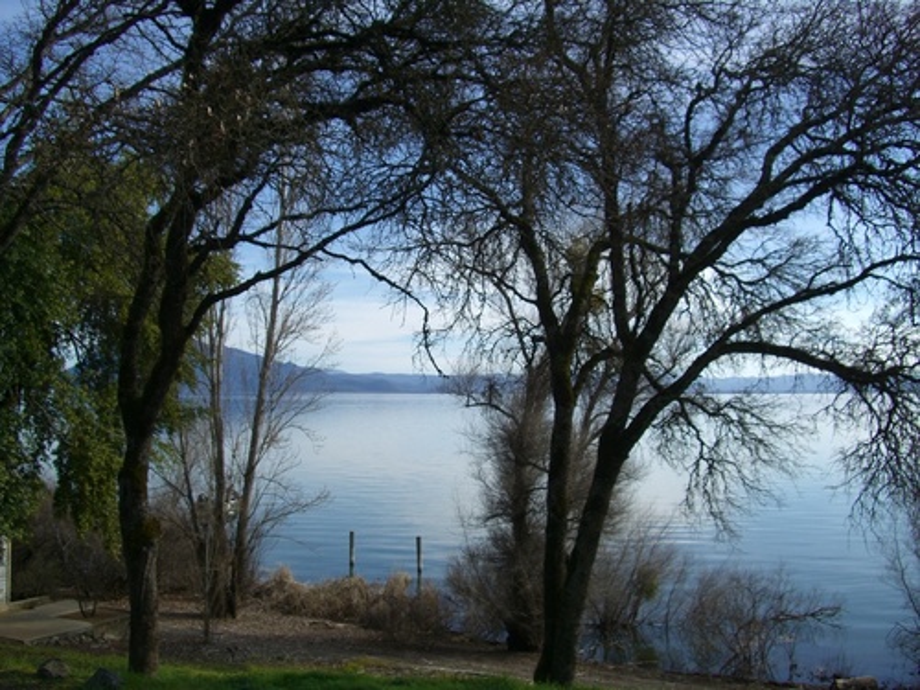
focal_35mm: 38
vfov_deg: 37.7
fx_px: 1010
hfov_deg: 49.0
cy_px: 345
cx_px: 460
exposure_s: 1/200
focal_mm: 7.9
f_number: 5.6
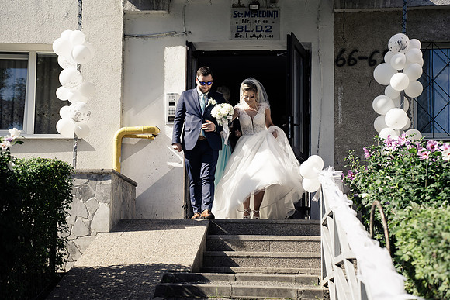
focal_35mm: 75
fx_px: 938
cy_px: 150
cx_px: 225
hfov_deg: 27.0
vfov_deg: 18.2
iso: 100
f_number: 4.5
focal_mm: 75
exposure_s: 1/640
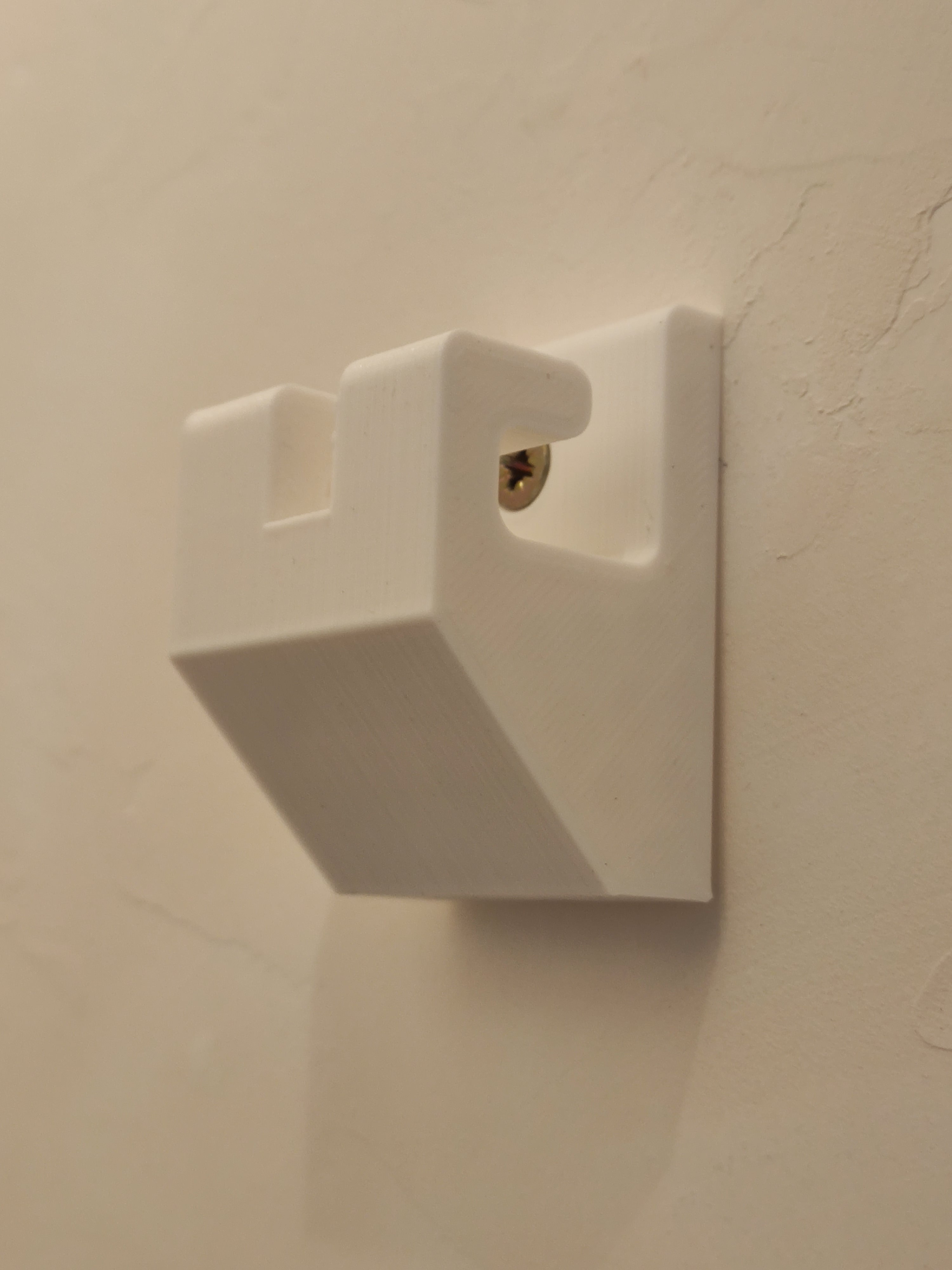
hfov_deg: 28.0
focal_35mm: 52
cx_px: 476
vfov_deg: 36.8
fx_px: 1907
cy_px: 635
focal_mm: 4.77
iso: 449
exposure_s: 1/50
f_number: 1.75
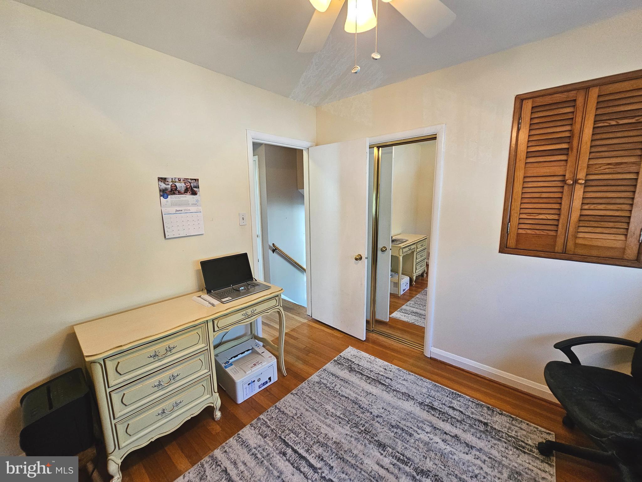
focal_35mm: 13
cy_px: 241
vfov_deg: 89.9
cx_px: 321
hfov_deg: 106.2
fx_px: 241
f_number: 2.2
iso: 320
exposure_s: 1/60
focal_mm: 2.2
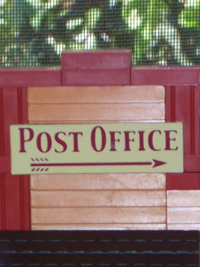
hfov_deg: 5.8
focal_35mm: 257
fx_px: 1982
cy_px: 328
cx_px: 165
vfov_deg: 7.6
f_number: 4.6
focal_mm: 16.8
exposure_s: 1/90
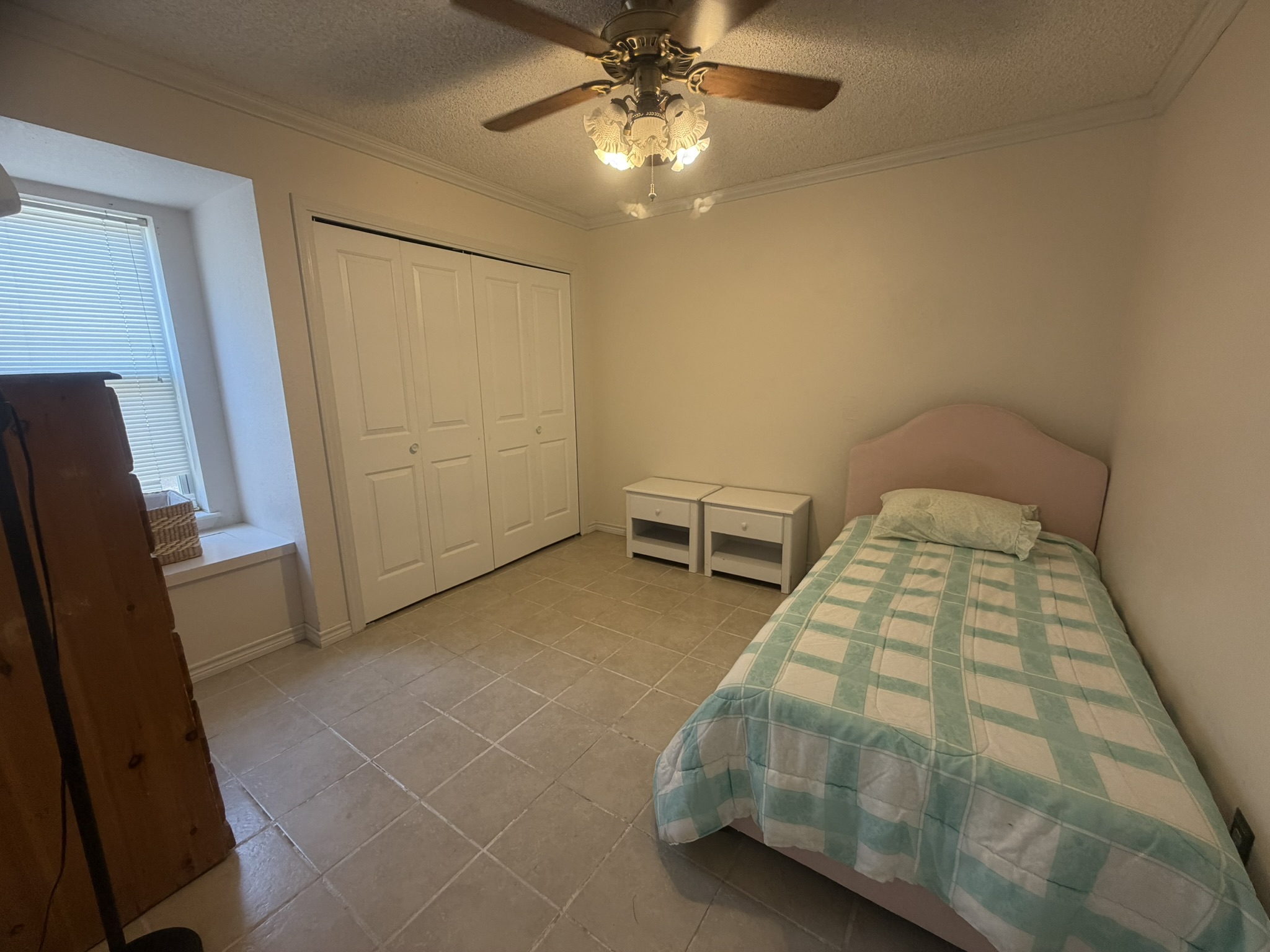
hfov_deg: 102.1
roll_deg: +0.4
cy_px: 476
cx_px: 635
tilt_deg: -11.9
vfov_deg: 85.7
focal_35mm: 14
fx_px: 514
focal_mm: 2.22
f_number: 2.2
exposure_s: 1/60
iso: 200
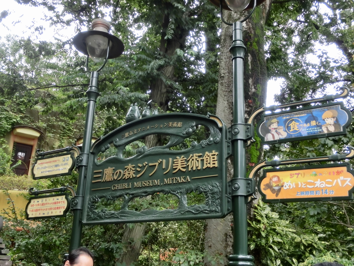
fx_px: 389
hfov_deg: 49.0
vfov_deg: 37.7
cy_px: 133
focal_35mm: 38
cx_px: 177
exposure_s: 1/60
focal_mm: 6.67
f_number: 3.9
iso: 200
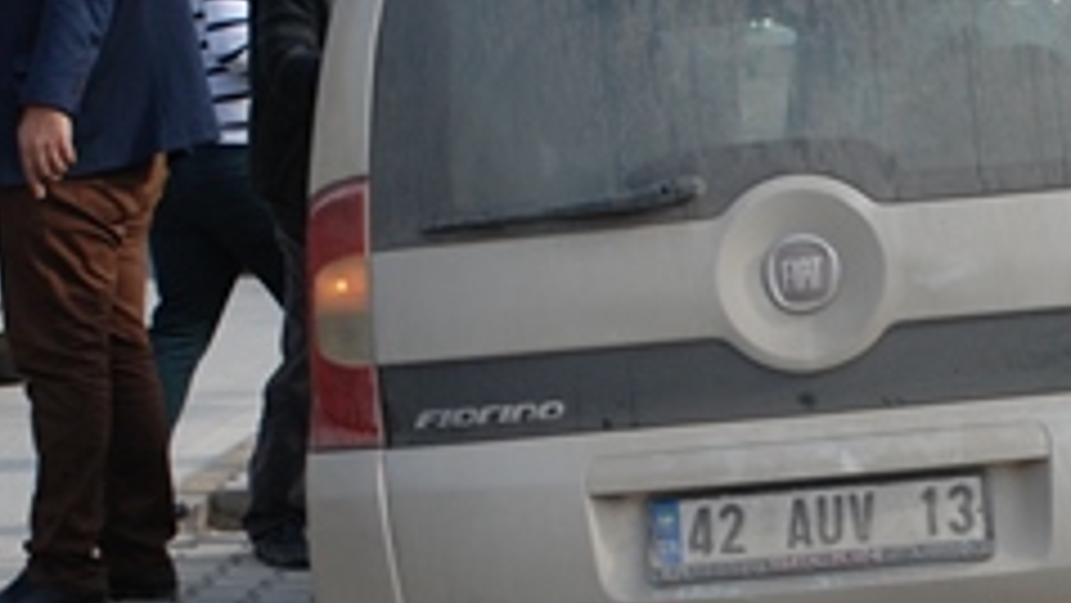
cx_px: 832
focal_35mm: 161
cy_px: 508
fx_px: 4573
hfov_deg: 13.3
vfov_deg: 7.5
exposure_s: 1/500
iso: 200
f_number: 4.5
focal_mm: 38
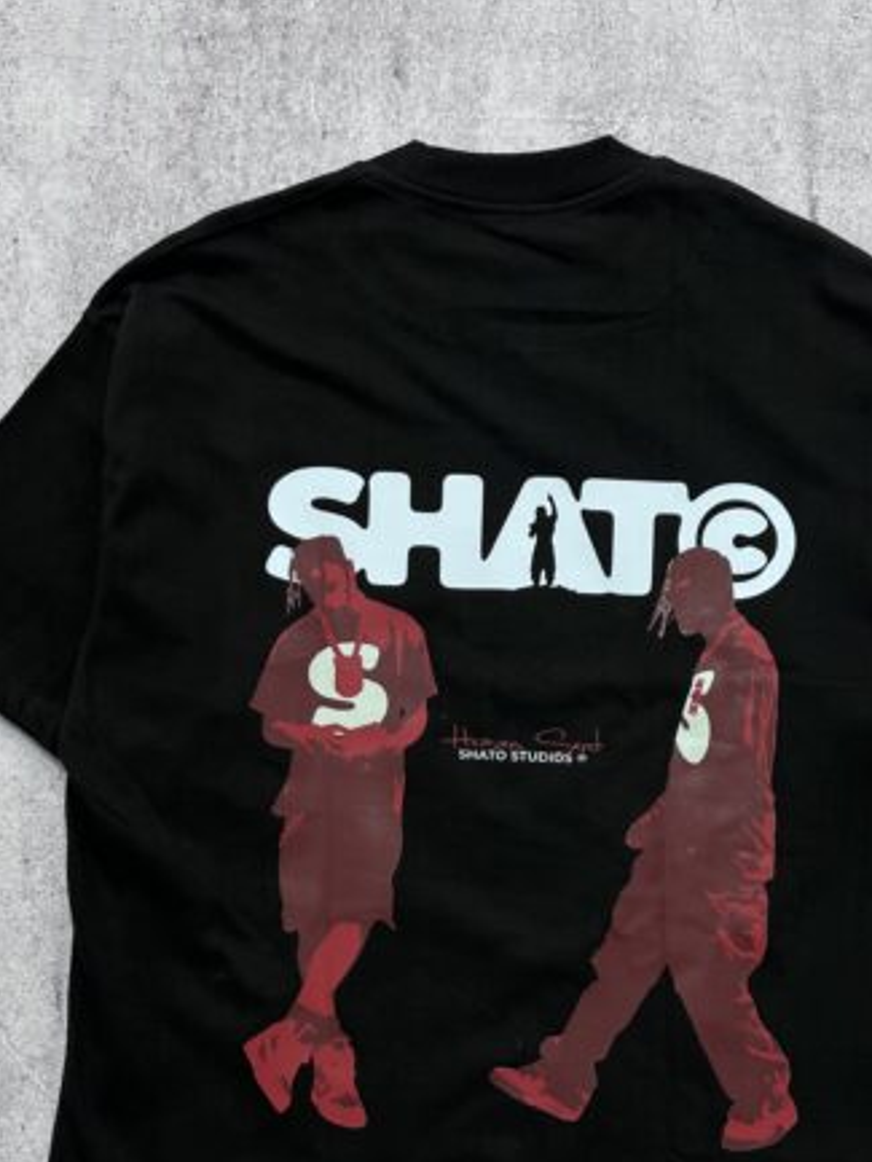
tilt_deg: -82.2
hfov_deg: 30.2
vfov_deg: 39.1
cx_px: 526
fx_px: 1611
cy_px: 784
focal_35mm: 48
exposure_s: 1/100
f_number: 1.5
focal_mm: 5.7
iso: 64
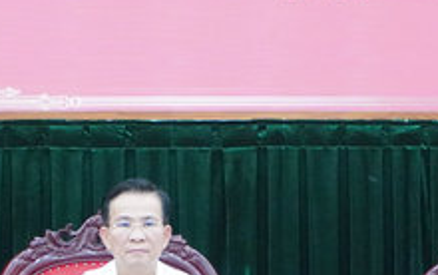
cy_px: 237
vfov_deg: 4.1
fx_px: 3803
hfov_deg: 6.6
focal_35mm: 318
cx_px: 141
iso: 6400
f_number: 4
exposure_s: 1/160
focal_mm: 85
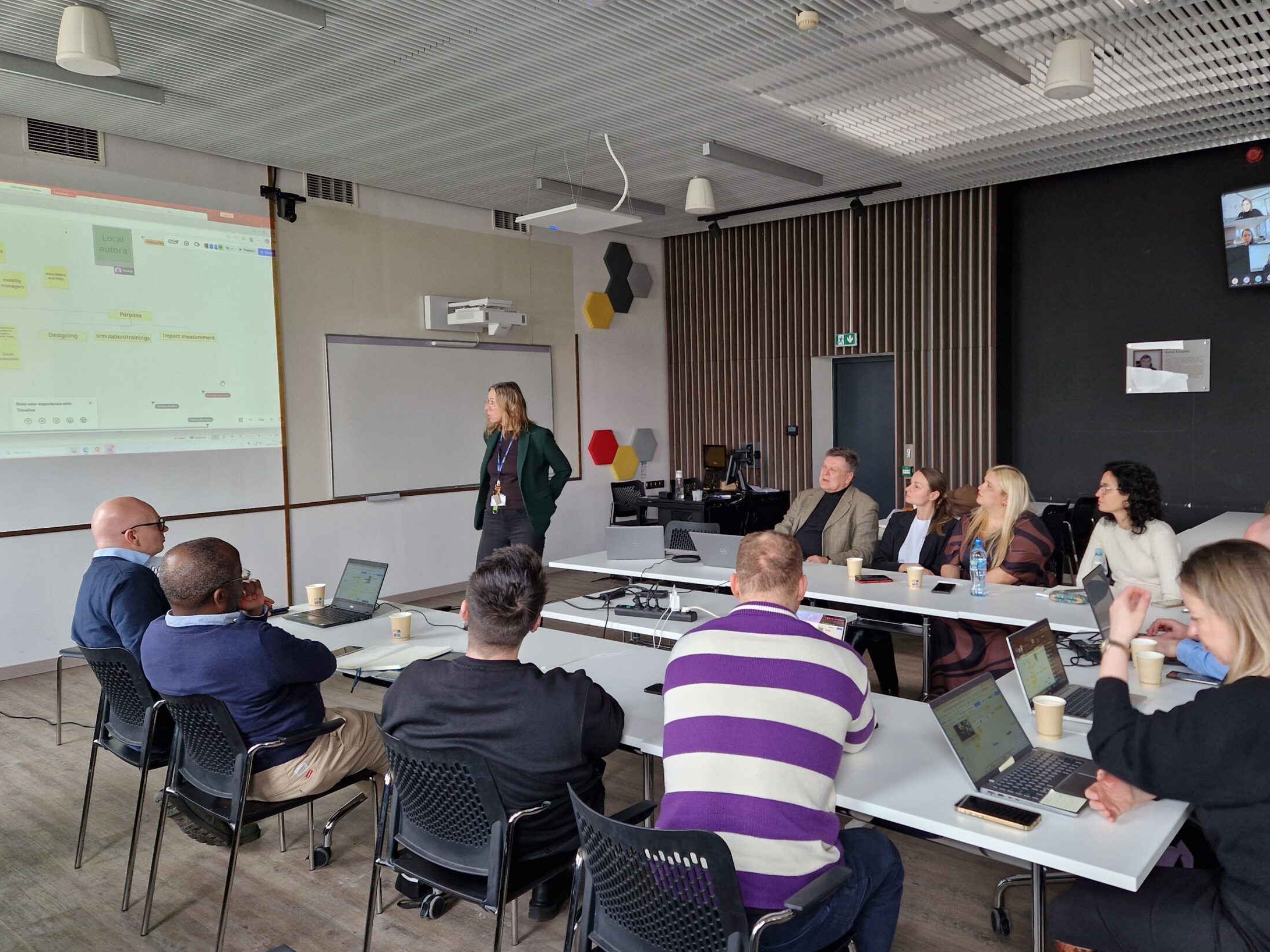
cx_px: 734
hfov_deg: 65.0
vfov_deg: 51.4
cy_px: 474
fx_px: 991
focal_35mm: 27
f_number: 1.8
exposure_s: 1/100
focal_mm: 5.4
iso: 125
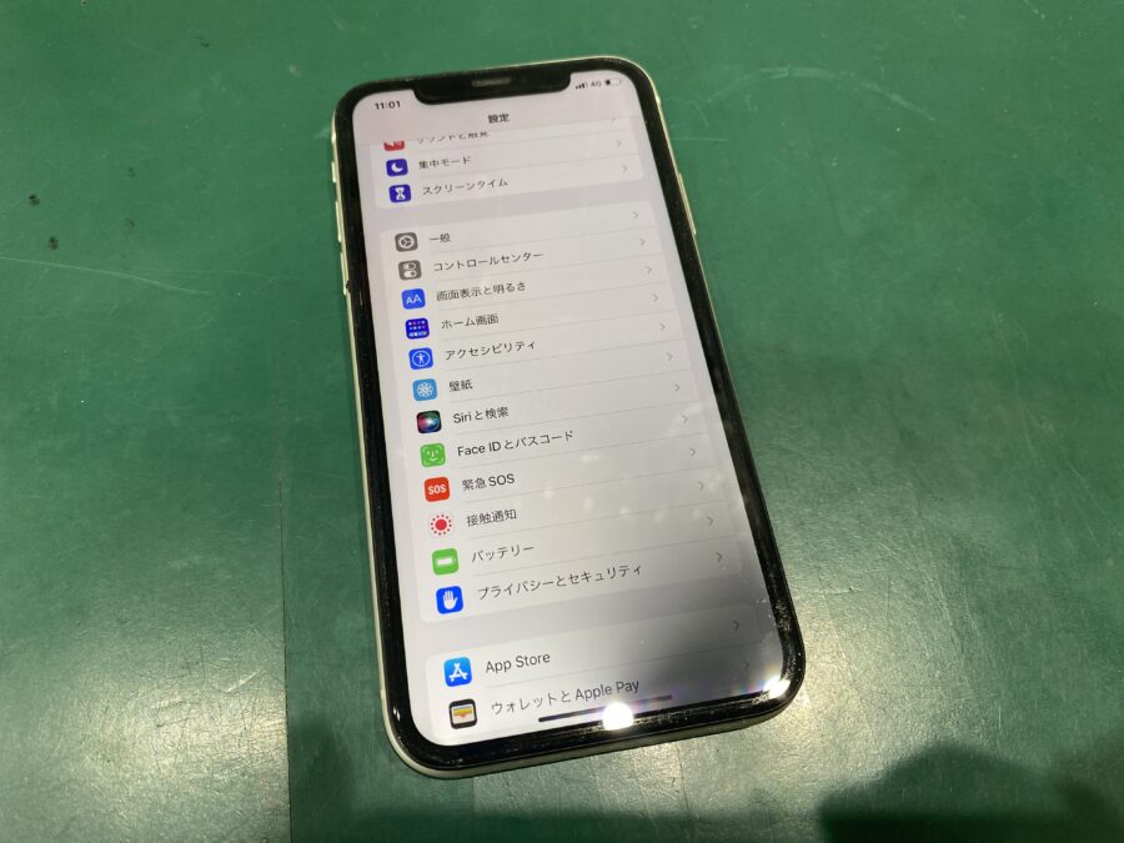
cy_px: 422
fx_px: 844
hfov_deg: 67.3
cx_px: 562
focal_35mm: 26
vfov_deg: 53.1
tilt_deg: -68.7
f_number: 1.8
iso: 80
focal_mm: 4.25
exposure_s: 1/100
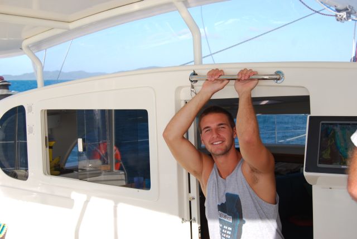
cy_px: 120
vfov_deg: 26.5
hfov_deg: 38.8
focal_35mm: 51
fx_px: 506
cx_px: 178
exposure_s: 1/200
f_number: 7.1
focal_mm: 34
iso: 100
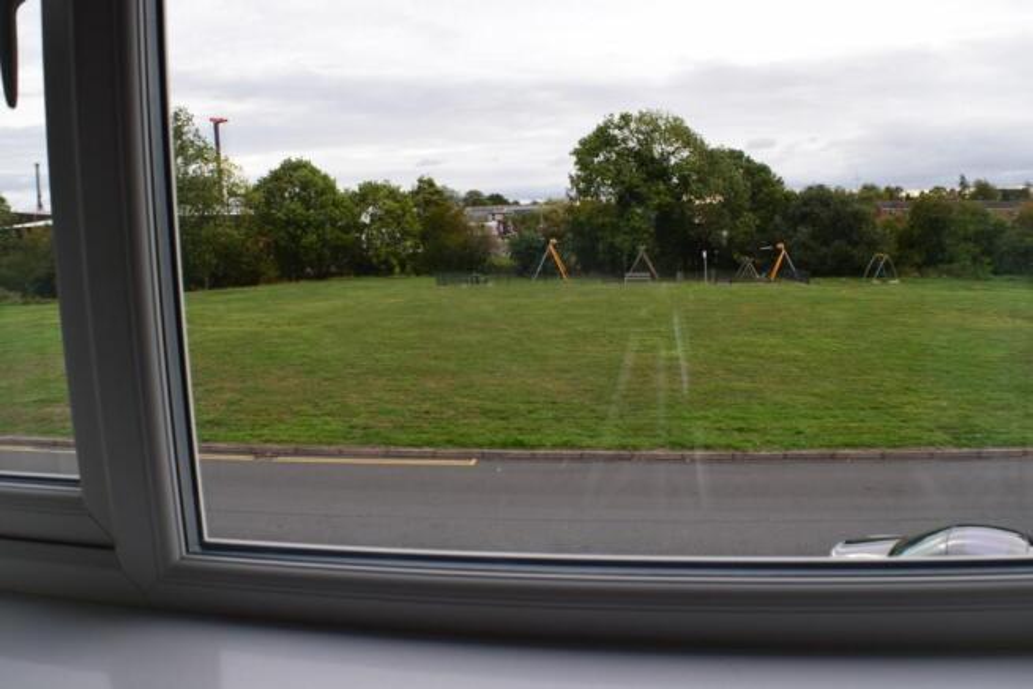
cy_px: 344
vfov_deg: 36.9
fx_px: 1033
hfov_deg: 53.1
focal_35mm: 36
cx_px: 516
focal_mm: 24
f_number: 10
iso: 400
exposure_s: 1/200
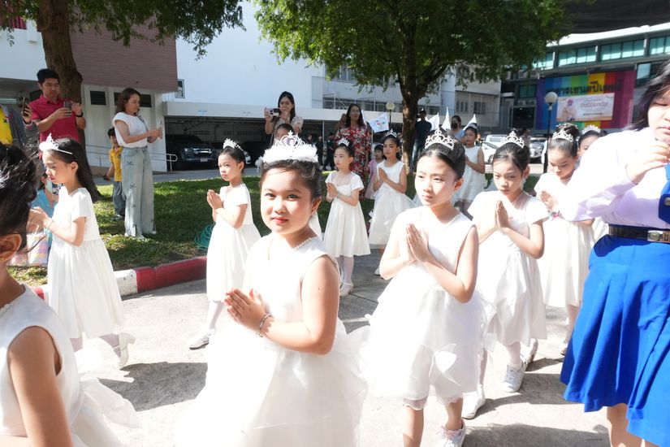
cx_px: 335
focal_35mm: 24
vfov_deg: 53.1
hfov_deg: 73.7
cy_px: 224
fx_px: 447
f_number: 6.3
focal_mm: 16
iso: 1600
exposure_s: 1/1250
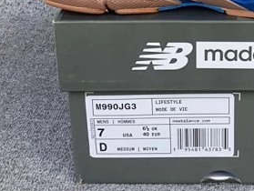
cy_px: -7
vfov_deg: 20.0
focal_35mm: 71
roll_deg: -1.0
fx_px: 522
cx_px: 224
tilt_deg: -18.8
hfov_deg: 26.5
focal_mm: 3.3
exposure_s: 1/100
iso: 32
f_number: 2.4
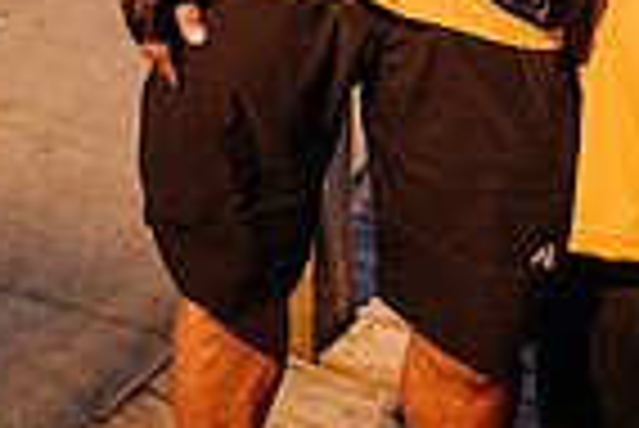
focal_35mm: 98
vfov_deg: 12.4
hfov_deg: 20.6
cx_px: 126
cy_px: -417
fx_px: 1741
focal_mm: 16
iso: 1600
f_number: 2.8
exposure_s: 1/30
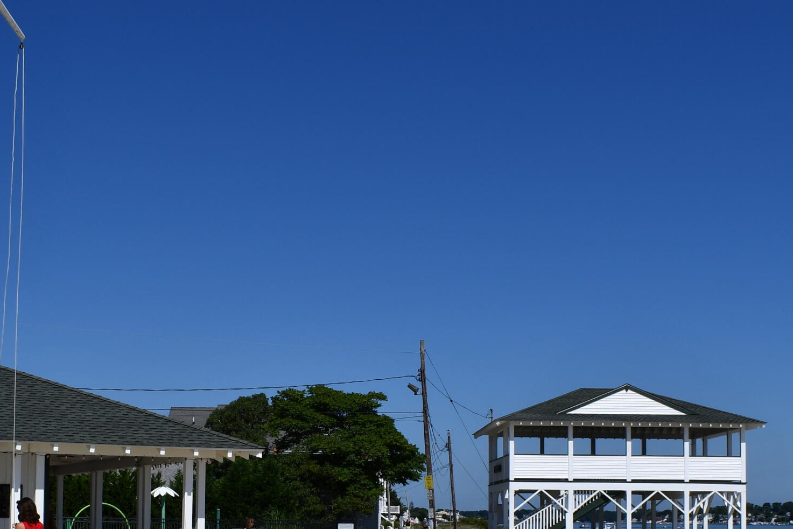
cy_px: 440
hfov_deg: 36.2
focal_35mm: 55
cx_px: 340
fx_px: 1211
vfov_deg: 24.2
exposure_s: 1/500
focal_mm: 18
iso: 100
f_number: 11
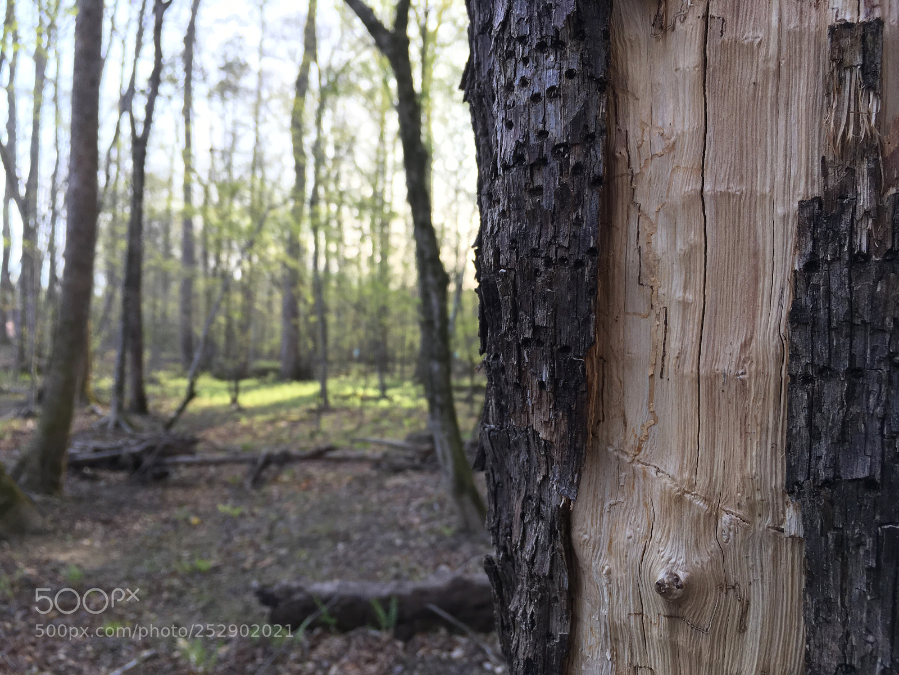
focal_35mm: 29
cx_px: 450
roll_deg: -1.2
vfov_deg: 48.2
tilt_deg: +1.1
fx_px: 753
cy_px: 338
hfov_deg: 61.7
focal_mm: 4.15
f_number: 2.2
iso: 32
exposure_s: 1/120
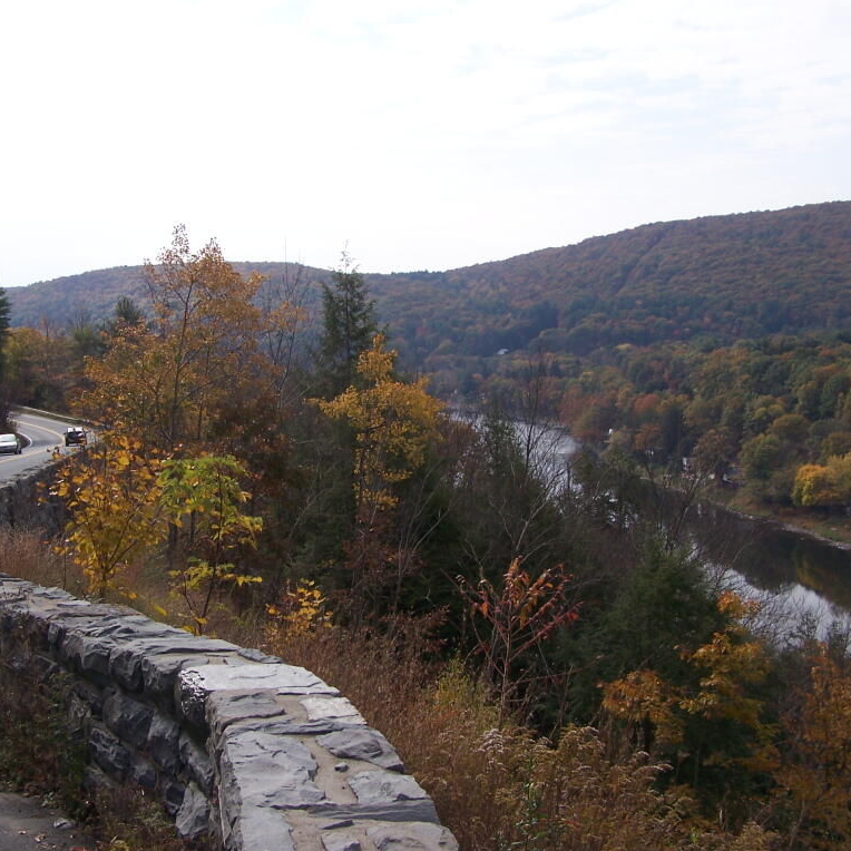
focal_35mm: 45
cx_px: 369
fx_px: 1252
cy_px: 426
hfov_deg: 37.5
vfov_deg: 37.6
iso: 80
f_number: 4
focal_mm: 6.3
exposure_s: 1/800
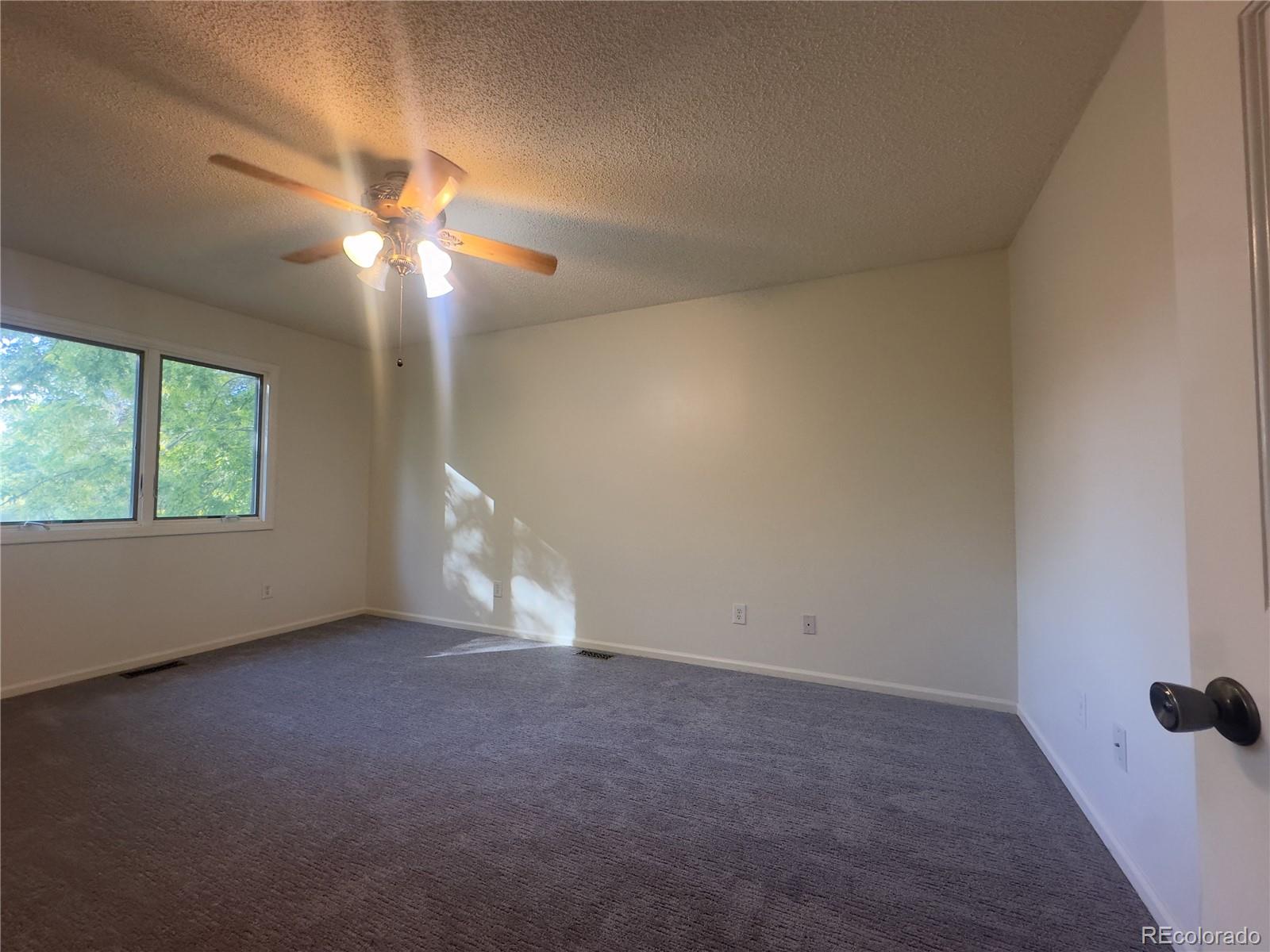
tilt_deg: +1.8
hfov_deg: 102.1
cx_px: 635
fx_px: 514
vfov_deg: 85.7
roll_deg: -0.6
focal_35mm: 14
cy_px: 476
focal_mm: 2.22
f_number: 2.2
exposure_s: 1/120
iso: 250
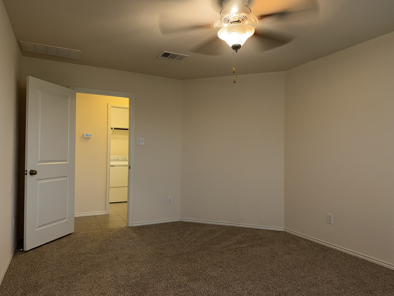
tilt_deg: +0.6
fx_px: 273
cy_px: 148
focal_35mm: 24
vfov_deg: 56.8
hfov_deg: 71.6
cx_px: 197
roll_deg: -0.2
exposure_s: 1/32
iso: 64
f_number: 1.78
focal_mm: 6.76
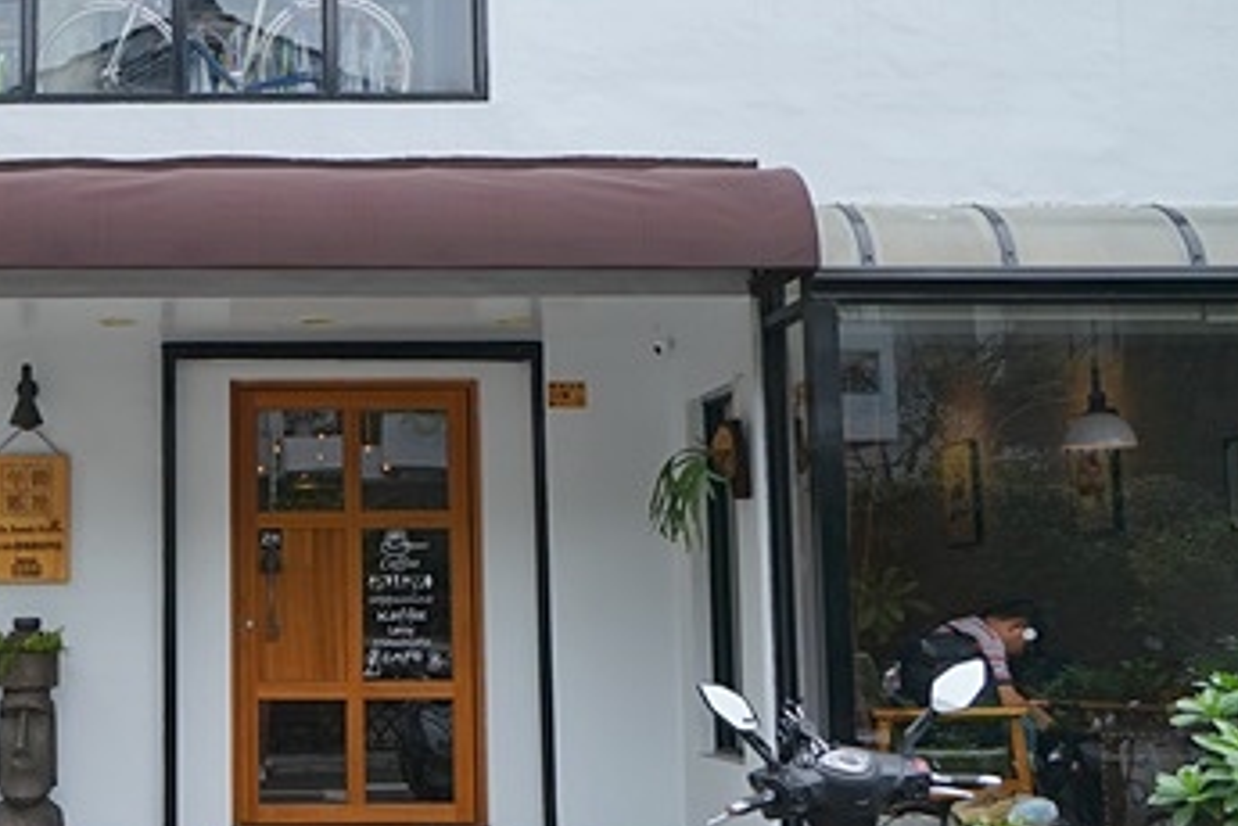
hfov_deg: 37.1
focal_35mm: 51
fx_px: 1754
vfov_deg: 26.5
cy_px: 400
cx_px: 201
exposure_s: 1/200
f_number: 5
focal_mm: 22
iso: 100
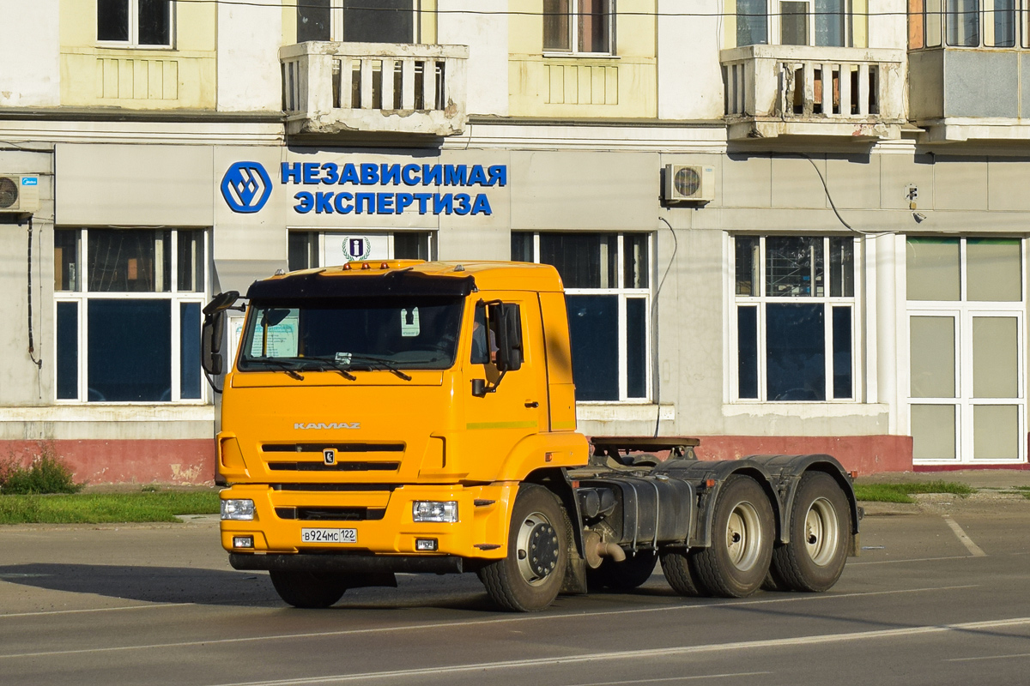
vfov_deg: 16.6
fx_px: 2360
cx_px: 515
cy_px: 343
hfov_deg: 24.6
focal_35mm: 82
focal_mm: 55
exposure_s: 1/1000
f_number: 6.3
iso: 200
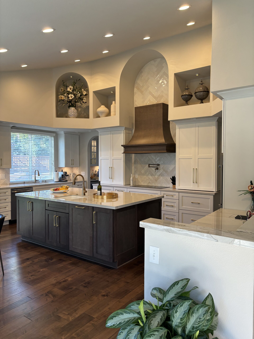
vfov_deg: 67.3
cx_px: 127
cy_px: 170
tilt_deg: -2.1
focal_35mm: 26
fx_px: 254
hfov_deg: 53.1
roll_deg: -0.6
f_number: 1.6
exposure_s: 1/120
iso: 100
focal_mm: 5.96
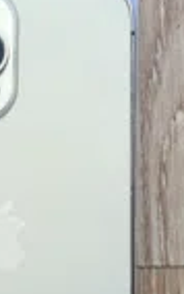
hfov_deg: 9.0
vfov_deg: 14.5
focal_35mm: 143
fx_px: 1145
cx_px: -54
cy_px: 242
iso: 80
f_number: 1.78
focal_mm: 6.86
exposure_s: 1/61
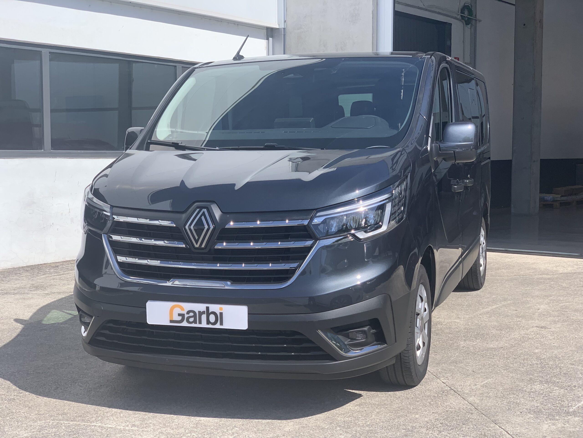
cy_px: 219
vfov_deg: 28.0
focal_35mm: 52
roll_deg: -0.4
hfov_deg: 36.8
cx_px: 292
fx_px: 876
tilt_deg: -3.5
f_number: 2.4
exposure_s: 1/872
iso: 16
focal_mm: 6
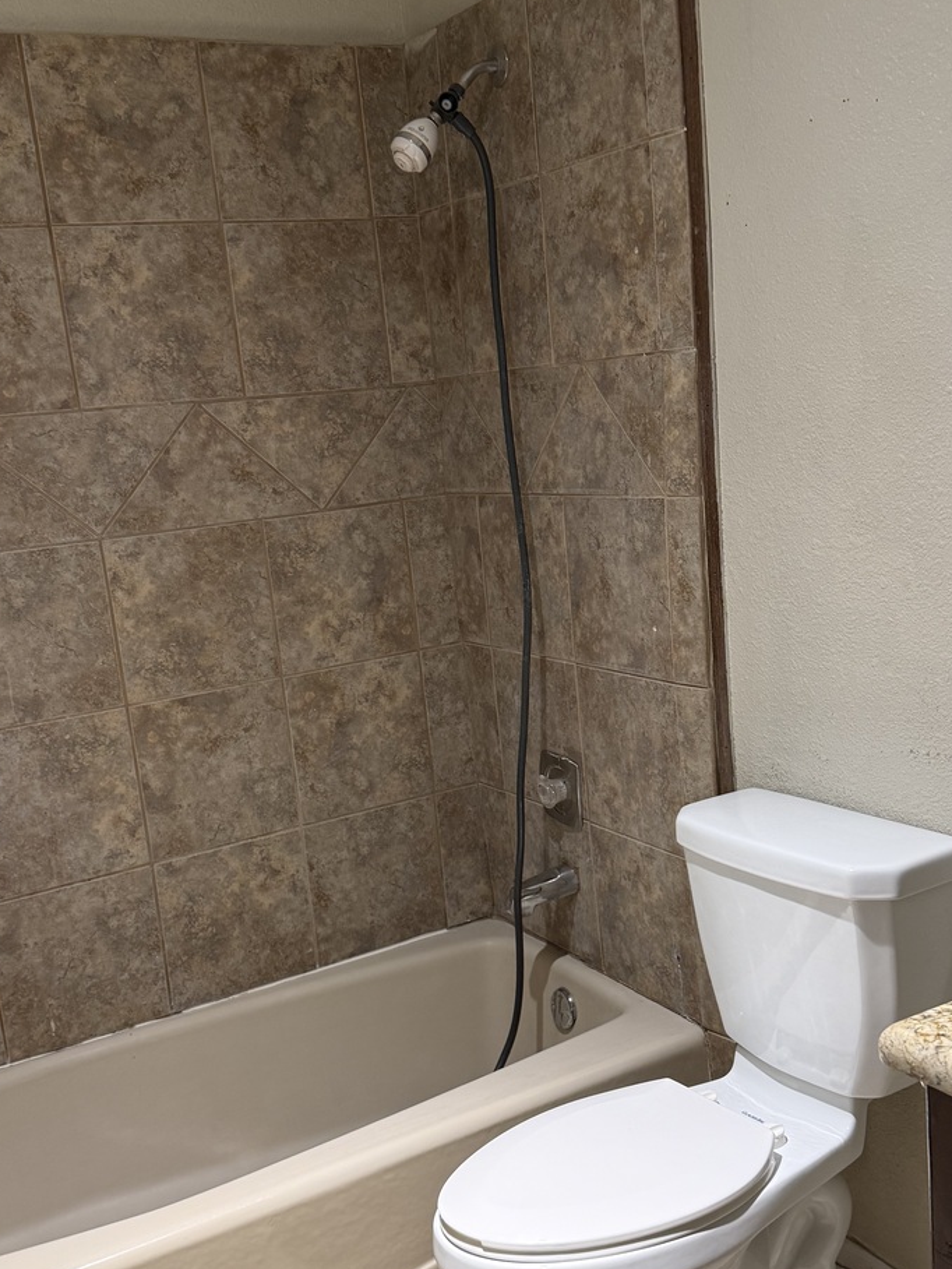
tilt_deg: -10.4
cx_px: 487
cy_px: 727
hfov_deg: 37.7
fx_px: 1393
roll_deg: +4.3
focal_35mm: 38
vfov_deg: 48.8
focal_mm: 6.76
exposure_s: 1/60
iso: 200
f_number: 1.78
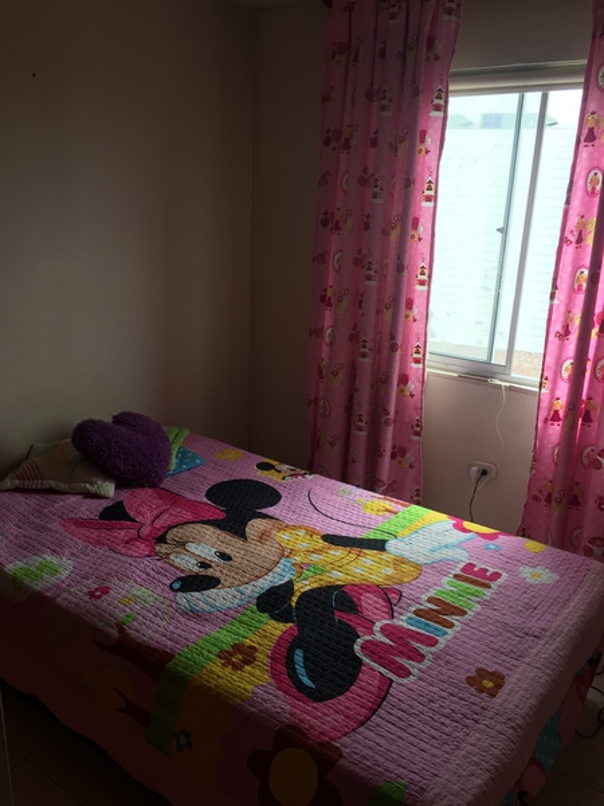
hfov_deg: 48.2
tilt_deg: -16.6
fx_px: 675
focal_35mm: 29
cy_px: 403
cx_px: 302
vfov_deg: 61.7
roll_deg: -2.4
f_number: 2.2
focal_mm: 4.15
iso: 32
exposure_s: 1/120
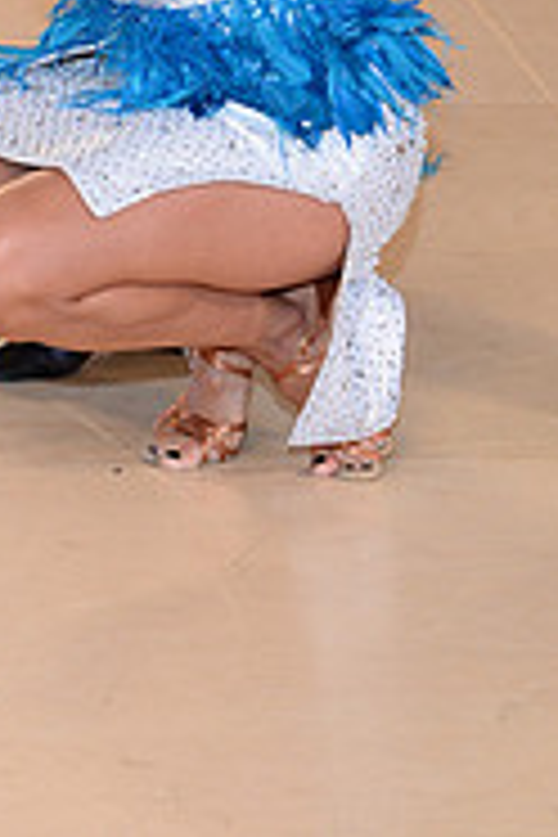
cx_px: 263
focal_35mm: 264
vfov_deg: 7.6
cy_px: -464
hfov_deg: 5.2
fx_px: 6138
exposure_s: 1/250
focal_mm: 85
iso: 1250
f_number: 5.6
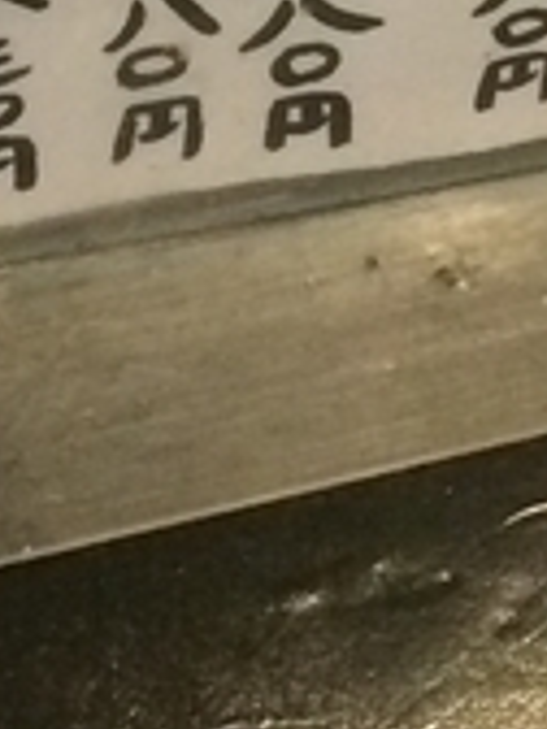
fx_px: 4361
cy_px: -690
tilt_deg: -40.1
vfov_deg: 9.0
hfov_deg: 7.2
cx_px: 221
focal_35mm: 207
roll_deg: -6.6
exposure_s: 1/30
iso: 320
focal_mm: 4.15
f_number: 2.2
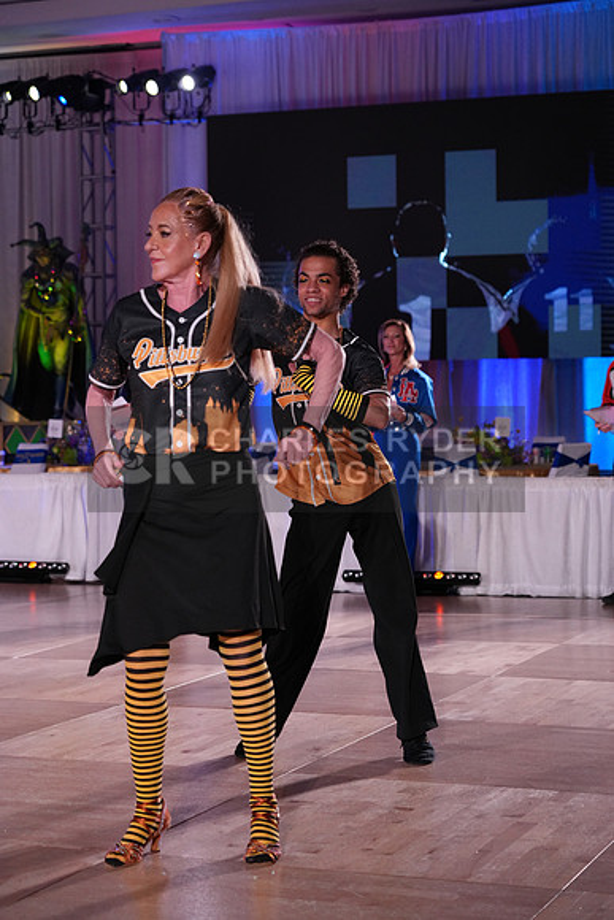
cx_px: 307
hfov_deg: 18.9
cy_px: 460
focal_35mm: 72
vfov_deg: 28.1
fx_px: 1841
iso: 2500
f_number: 4
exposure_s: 1/500
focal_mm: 72
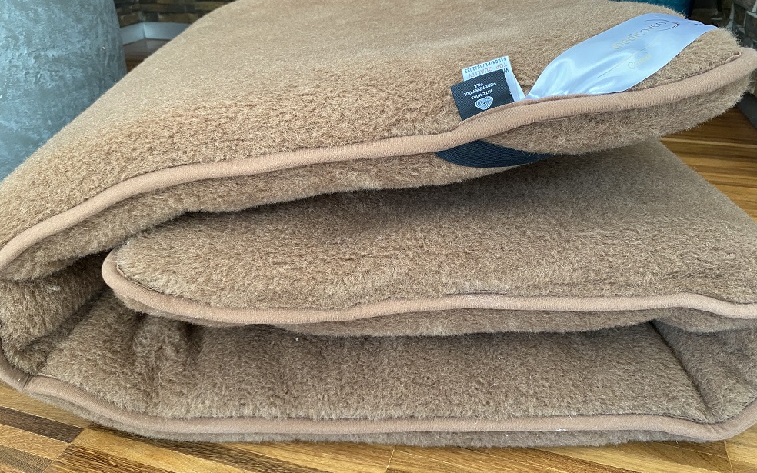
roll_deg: +0.0
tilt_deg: -24.2
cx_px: 383
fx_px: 578
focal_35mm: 28
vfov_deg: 44.4
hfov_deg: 66.5
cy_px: 194
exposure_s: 1/60
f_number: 1.8
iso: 250
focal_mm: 4.25
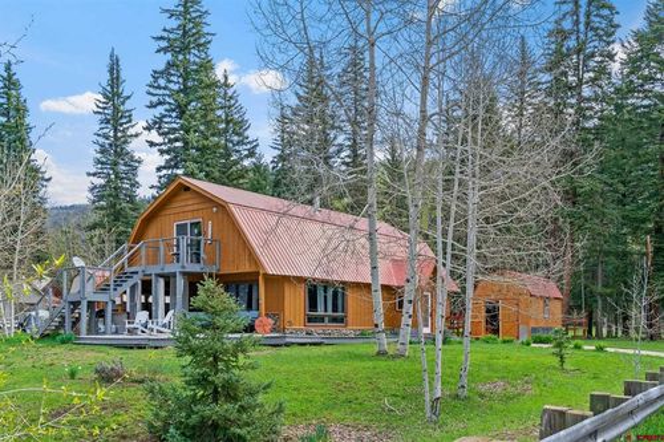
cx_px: 332
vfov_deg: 39.9
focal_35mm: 33
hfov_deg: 57.2
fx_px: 608
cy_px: 221
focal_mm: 33
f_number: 8
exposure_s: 1/500
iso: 400
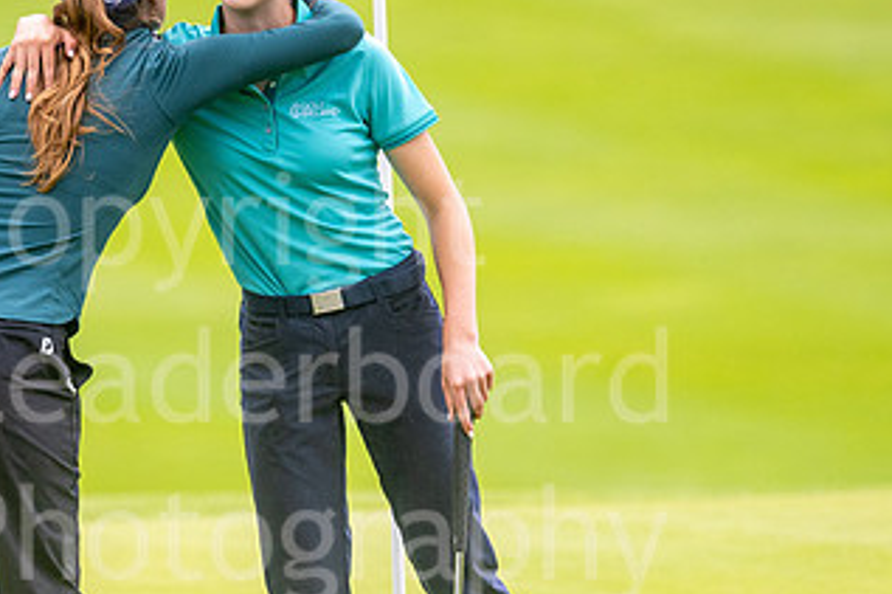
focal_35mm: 823
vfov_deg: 1.7
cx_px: 312
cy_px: 403
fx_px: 20381
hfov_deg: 2.5
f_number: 4
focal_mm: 300
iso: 320
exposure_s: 1/1600
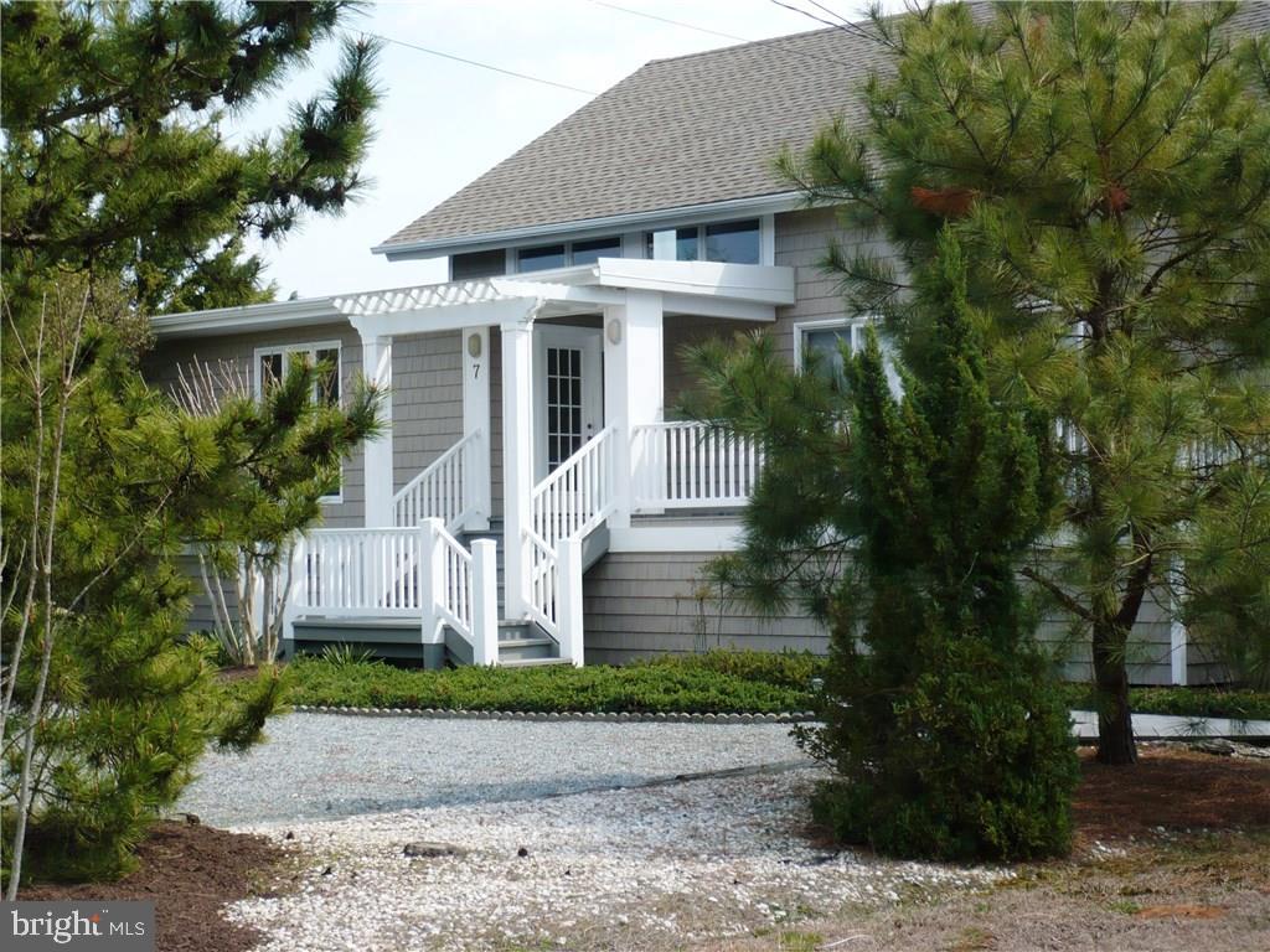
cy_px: 476
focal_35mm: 70
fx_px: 2568
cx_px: 635
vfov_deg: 21.0
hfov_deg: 27.8
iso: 100
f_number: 4
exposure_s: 1/400
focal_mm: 11.5
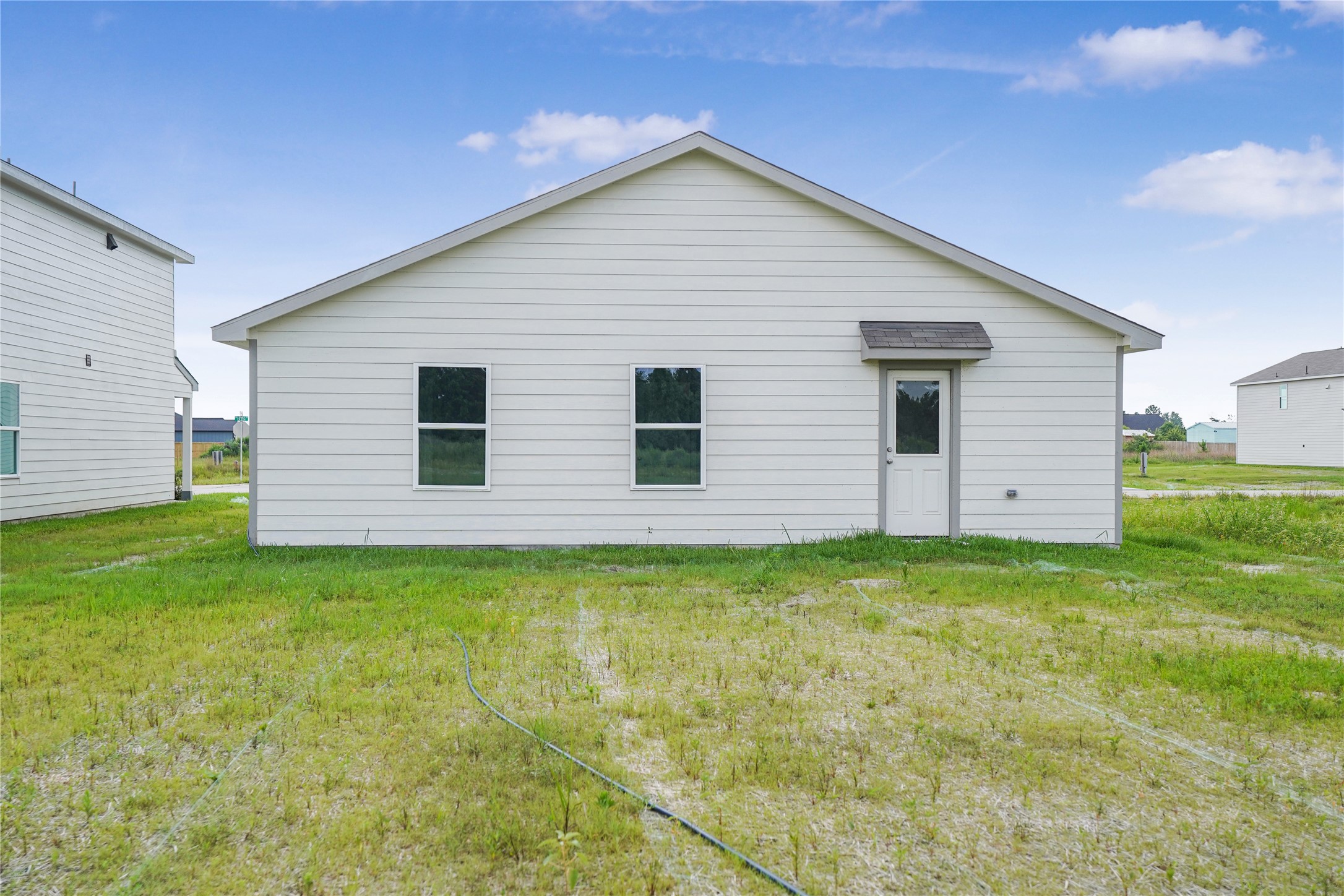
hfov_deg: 54.4
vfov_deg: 37.9
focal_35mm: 35
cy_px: 448
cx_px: 672
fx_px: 1307
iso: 400
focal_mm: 35
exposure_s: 1/2500
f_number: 4
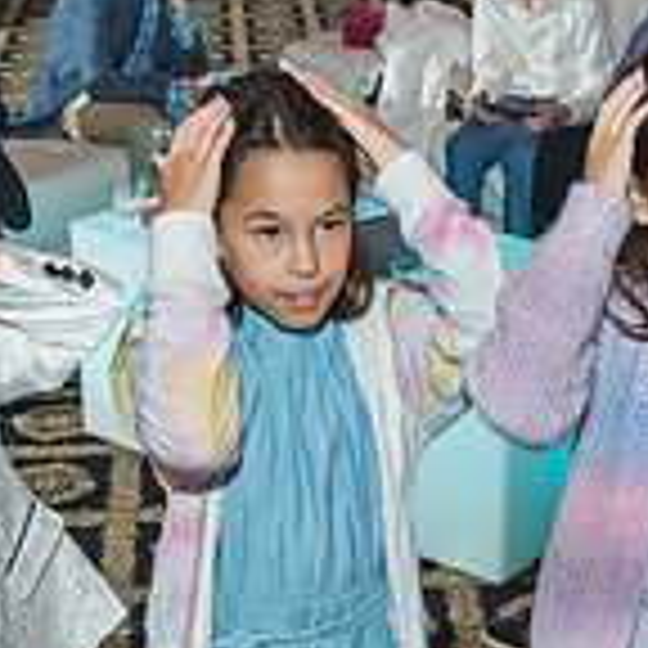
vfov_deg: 20.9
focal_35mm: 82
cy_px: 493
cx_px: 540
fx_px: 1737
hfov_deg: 20.8
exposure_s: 1/125
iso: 1000
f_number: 4
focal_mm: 24
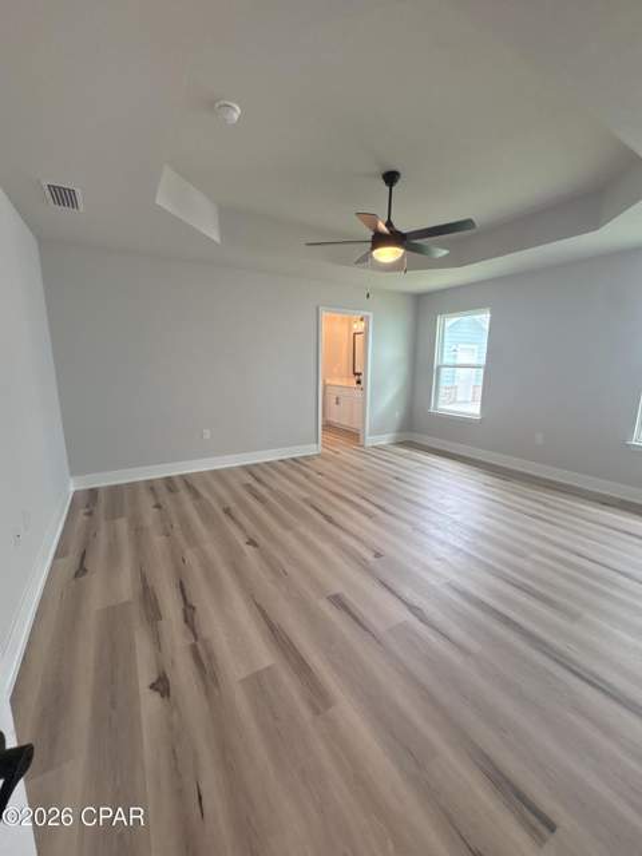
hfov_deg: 85.7
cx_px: 321
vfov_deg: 102.1
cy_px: 428
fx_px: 346
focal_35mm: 14
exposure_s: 1/120
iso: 200
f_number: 2.2
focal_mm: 2.22
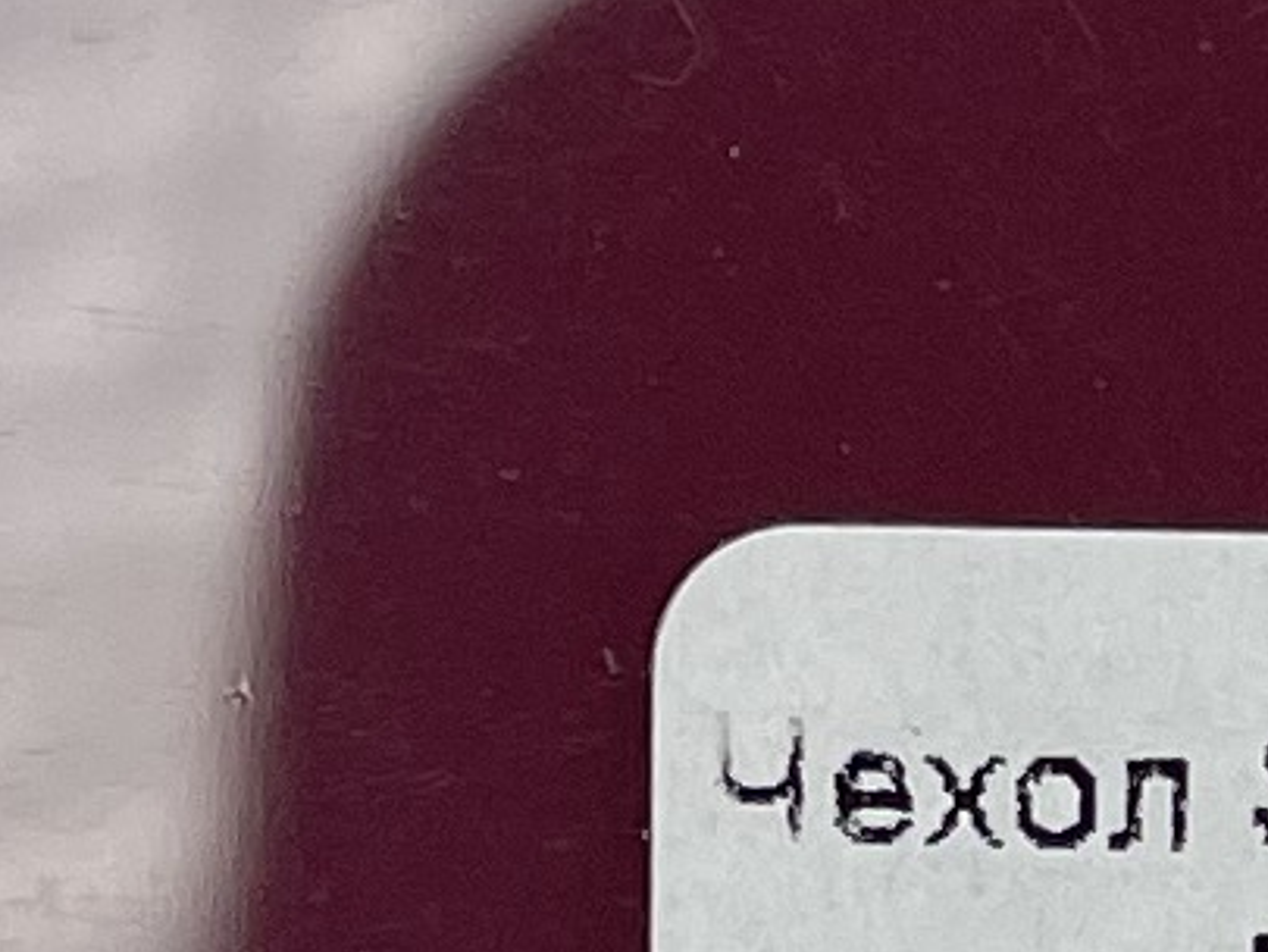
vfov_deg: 5.7
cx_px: 2395
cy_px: 911
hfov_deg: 7.4
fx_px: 9490
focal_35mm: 259
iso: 32
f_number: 1.6
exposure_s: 1/1335
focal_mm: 4.2
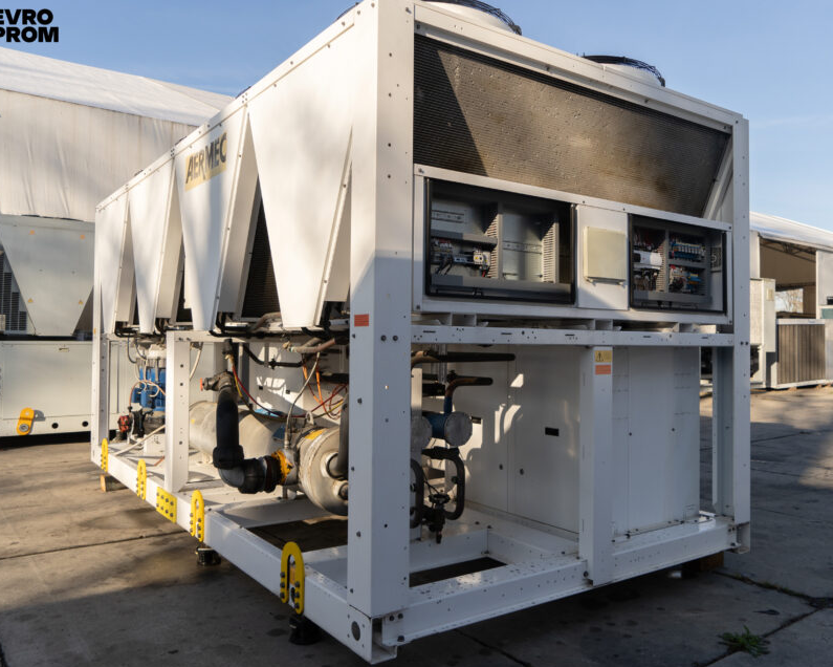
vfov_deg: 50.0
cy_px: 325
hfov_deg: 60.4
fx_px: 715
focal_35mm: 29
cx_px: 447
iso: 100
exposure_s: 1/500
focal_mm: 24
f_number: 5.6
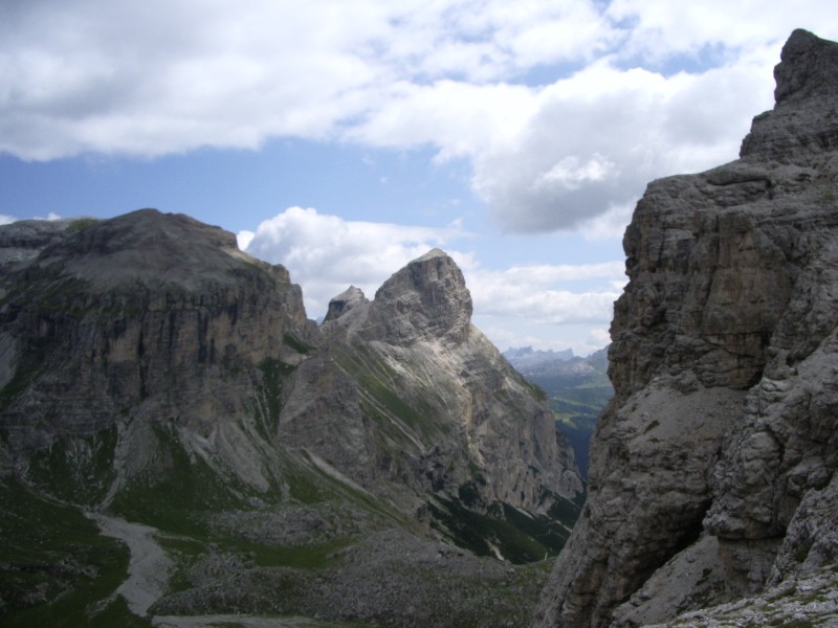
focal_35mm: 35
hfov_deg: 52.6
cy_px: 314
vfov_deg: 40.7
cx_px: 419
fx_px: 847
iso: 80
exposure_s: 1/1000
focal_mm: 5.8
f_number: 4.3
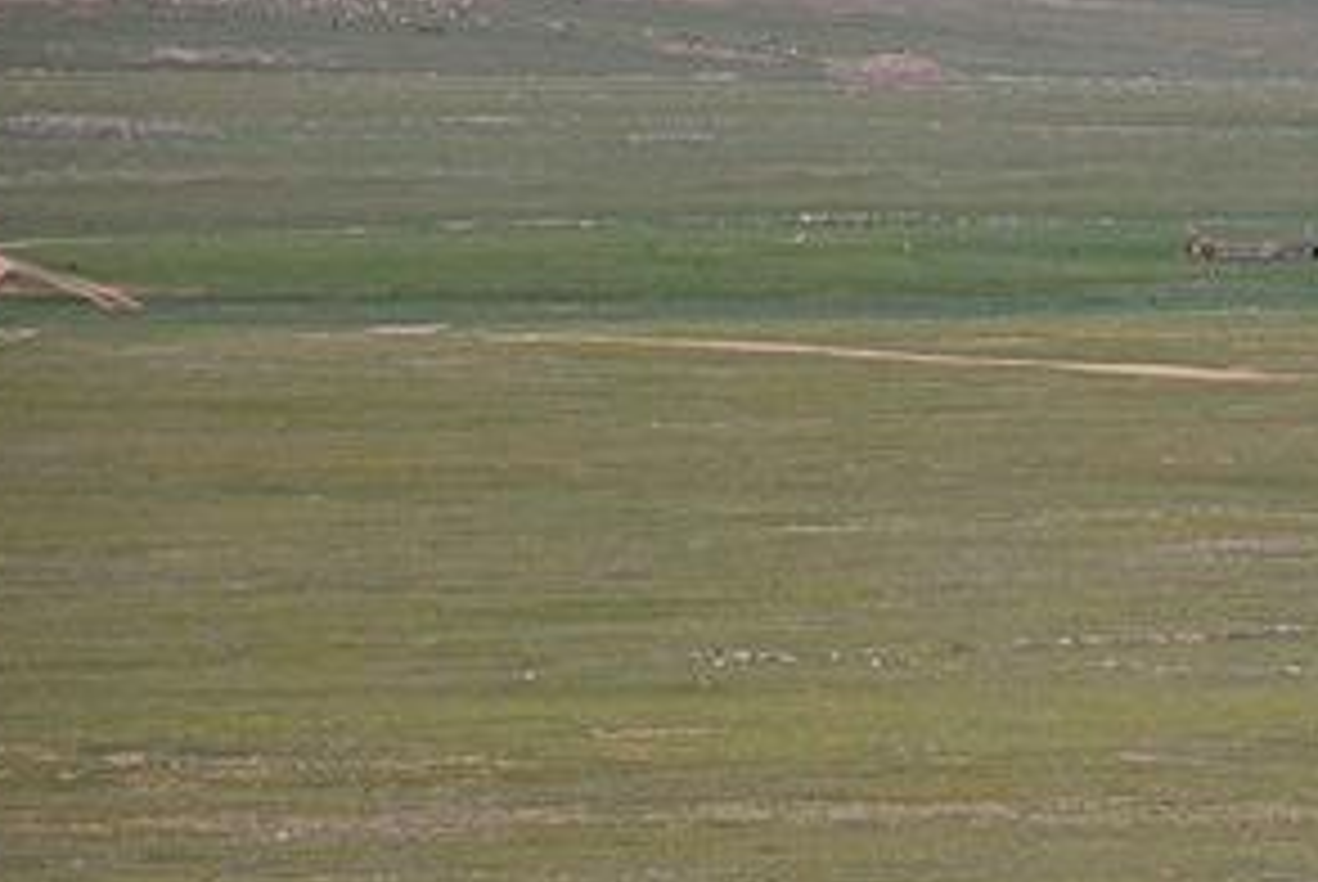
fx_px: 17994
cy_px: 626
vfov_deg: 2.8
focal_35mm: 491
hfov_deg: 4.2
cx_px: 1588
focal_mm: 120
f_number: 5.6
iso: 400
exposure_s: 1/2500
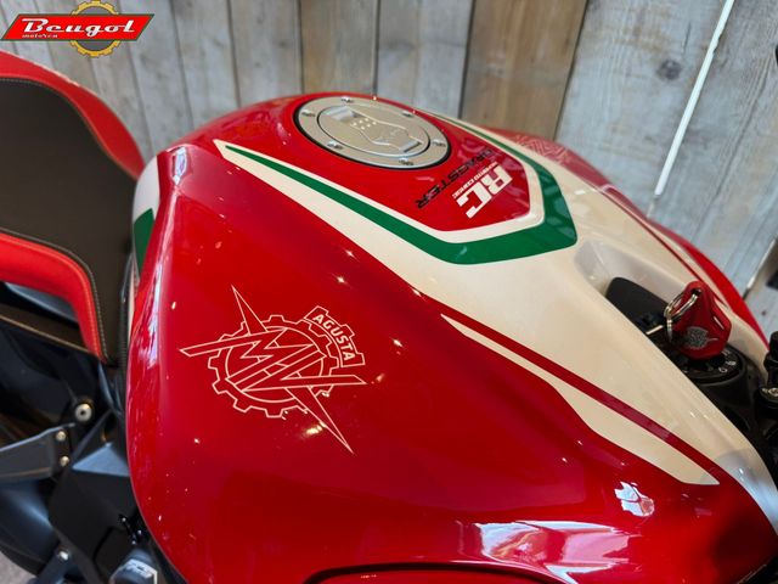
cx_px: 389
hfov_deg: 71.6
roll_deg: -2.6
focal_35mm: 24
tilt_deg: -39.0
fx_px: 539
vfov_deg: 56.8
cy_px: 292
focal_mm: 6.76
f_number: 1.78
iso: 100
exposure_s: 1/50
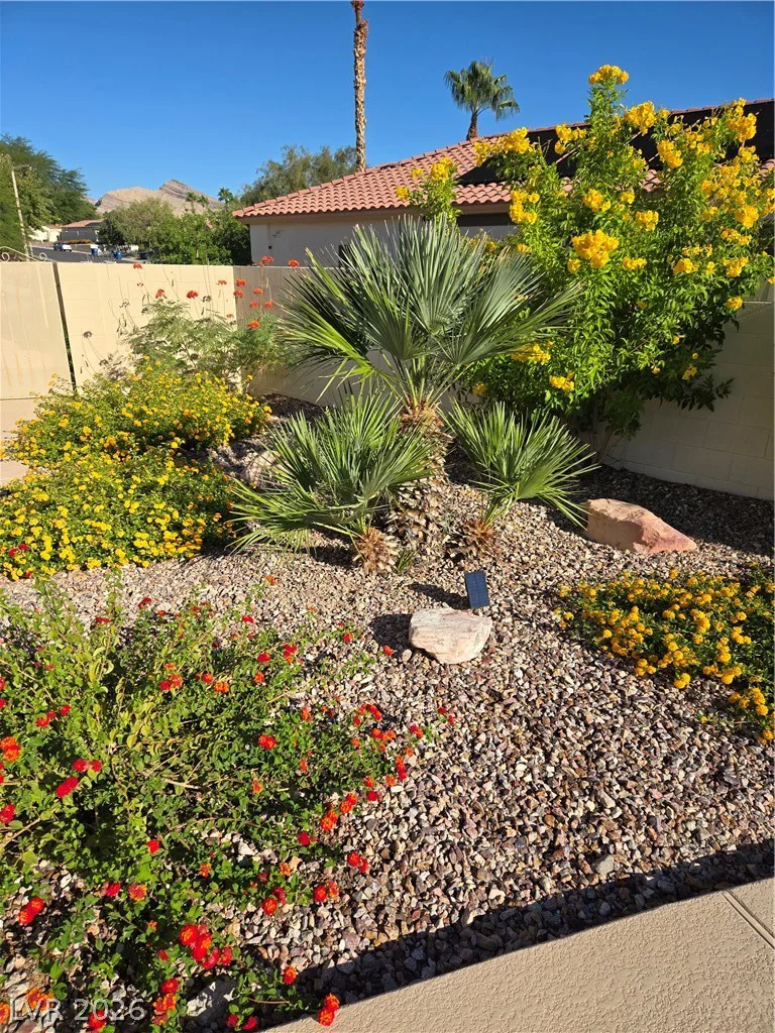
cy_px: 516
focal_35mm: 23
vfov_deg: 73.9
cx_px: 388
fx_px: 687
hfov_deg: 58.9
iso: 25
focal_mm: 5.4
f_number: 1.8
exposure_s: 1/1994
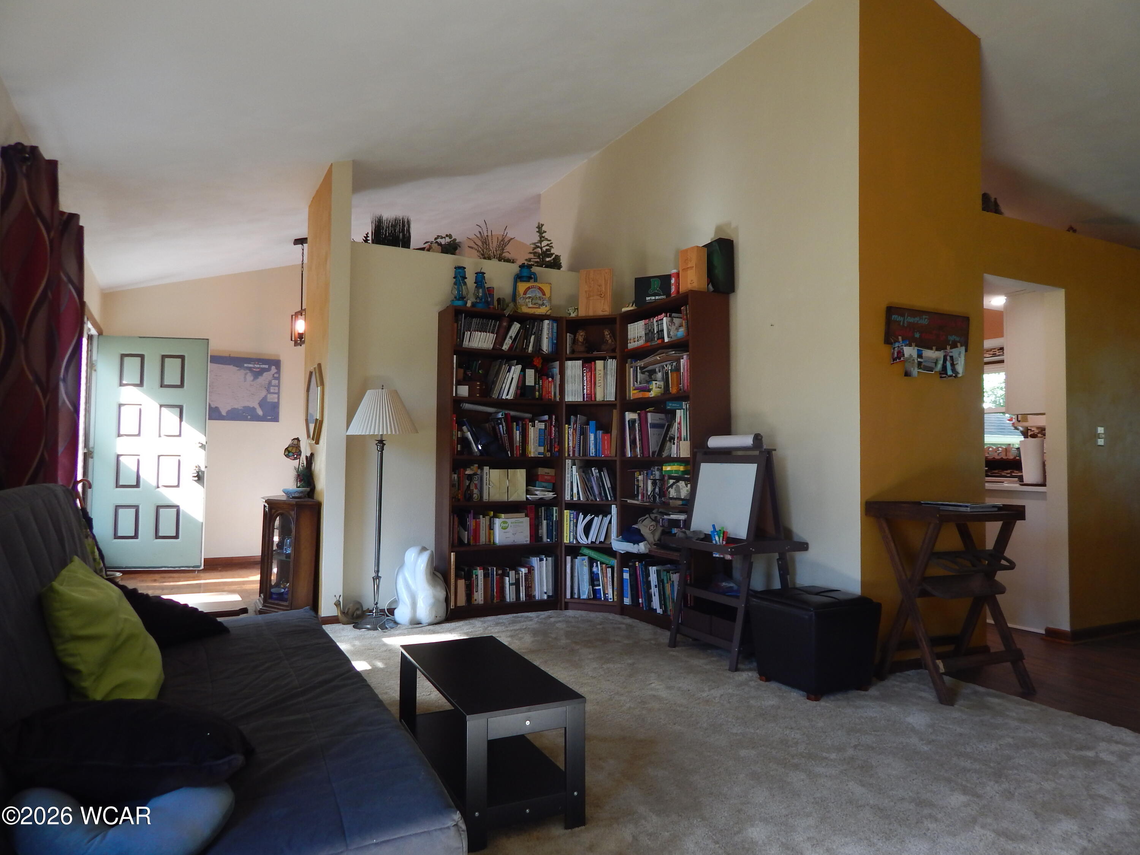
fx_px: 757
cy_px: 428
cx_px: 570
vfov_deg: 58.9
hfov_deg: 73.9
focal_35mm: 23
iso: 125
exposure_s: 1/30
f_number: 3
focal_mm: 4
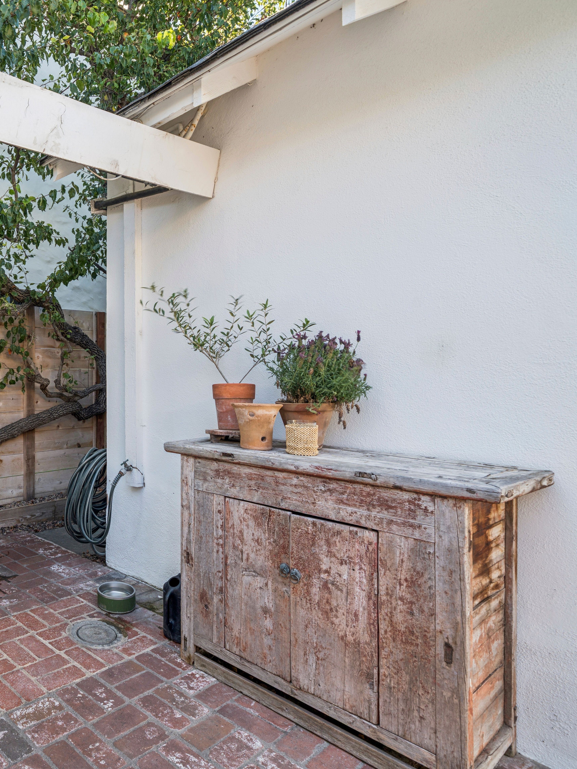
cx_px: 25
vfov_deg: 76.4
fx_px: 489
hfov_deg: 51.4
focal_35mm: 22
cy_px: 384
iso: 100
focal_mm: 15
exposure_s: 1/20
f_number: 8
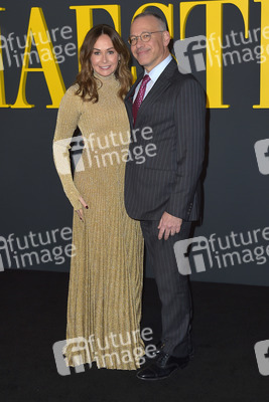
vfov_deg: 39.6
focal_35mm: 50
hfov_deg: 27.0
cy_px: 201
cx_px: 134
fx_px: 560
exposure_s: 1/250
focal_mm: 50
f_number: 6.3
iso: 320
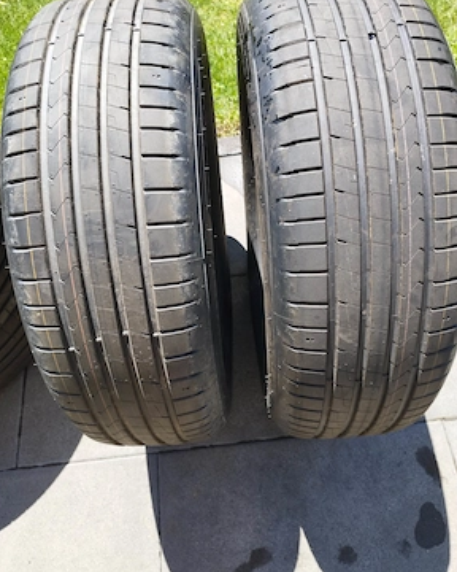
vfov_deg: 66.0
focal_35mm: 26
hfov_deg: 54.9
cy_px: 292
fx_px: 440
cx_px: 221
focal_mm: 5.89
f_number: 1.89
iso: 50
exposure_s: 1/234
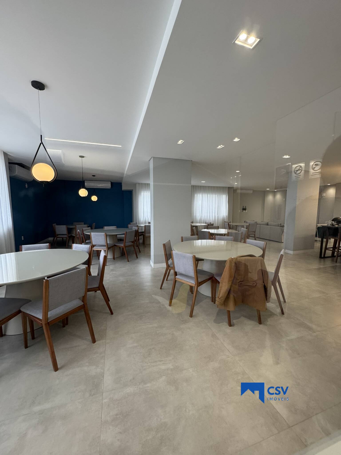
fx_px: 184
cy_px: 228
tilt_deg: -5.7
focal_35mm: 14
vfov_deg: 102.1
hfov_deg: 85.7
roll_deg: +1.1
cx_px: 170
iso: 250
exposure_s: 1/120
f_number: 2.2
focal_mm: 2.22
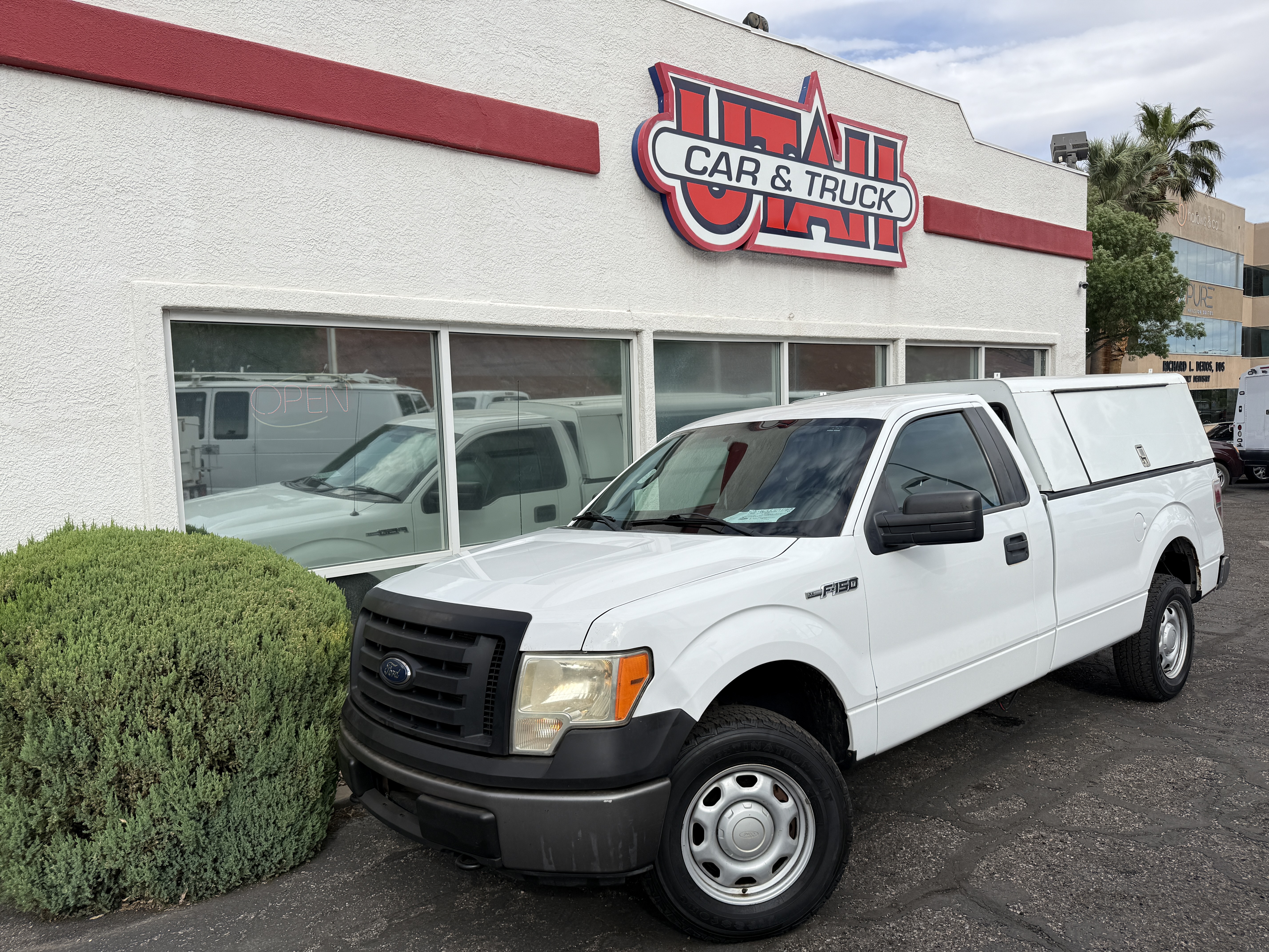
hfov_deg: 71.6
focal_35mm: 24
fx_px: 880
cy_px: 476
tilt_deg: -4.7
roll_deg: +1.6
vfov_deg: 56.8
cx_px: 634
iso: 80
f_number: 1.78
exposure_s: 1/3279
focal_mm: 6.76
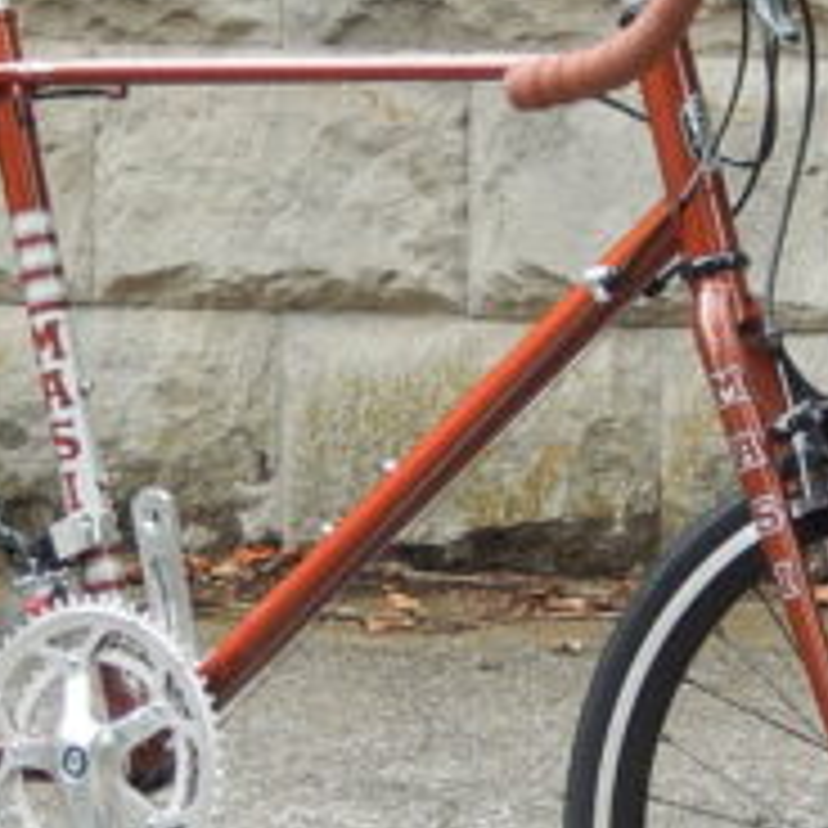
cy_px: 490
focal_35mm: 255
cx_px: 378
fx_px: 6901
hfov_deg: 6.9
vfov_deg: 6.9
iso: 400
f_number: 5.2
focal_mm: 17
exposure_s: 1/100
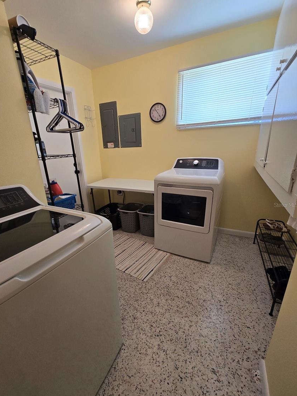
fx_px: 160
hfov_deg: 85.6
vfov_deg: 102.0
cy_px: 205
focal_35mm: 14
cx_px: 139
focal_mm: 2.2
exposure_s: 1/60
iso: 80
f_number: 2.2
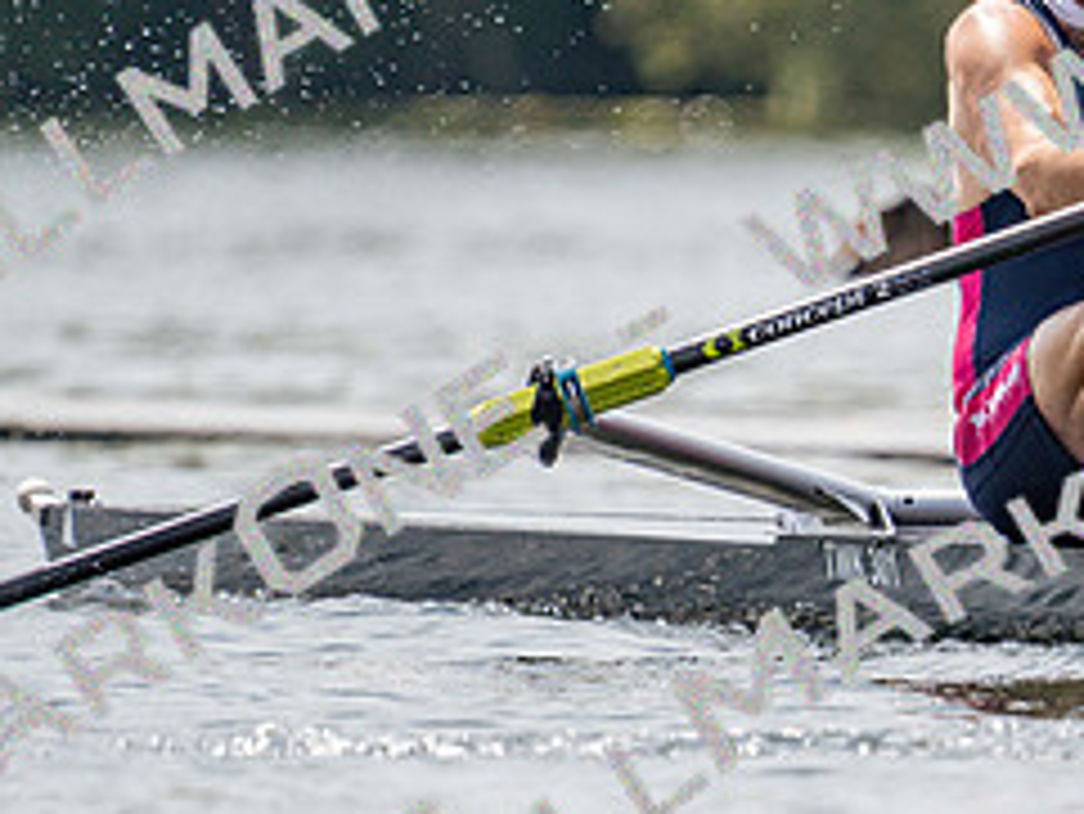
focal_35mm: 1386
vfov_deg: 1.1
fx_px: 43424
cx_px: 1300
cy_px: 304
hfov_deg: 1.4
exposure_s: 1/1600
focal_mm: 600
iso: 250
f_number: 6.3
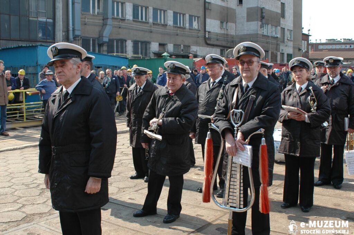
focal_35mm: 42
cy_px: 118
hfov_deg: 46.4
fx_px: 413
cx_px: 177
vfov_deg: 31.8
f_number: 8
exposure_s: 1/160
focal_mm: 28
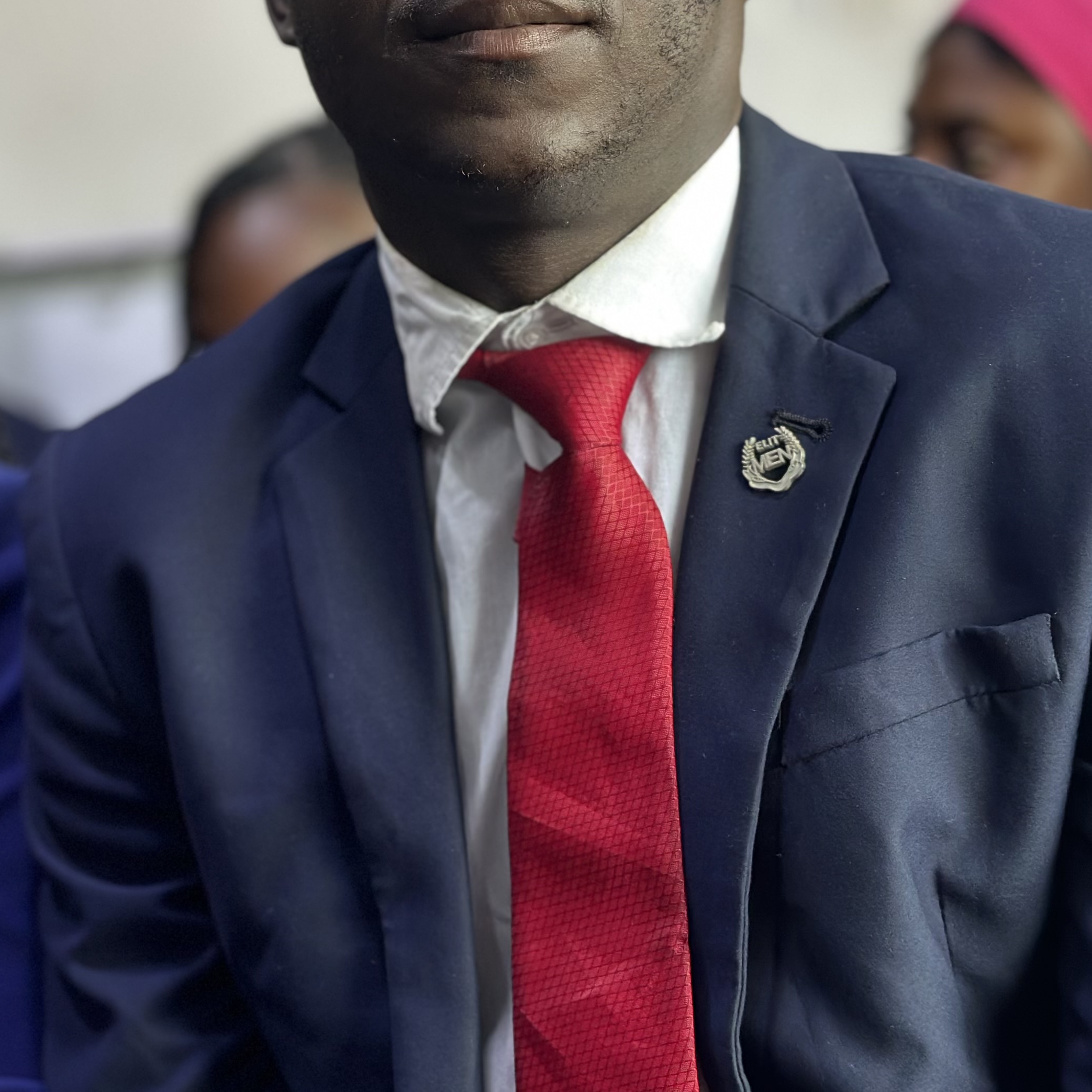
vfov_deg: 21.1
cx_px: 399
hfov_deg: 21.1
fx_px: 2927
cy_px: 431
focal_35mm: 82
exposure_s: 1/52
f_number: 1.78
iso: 200
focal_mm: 6.86
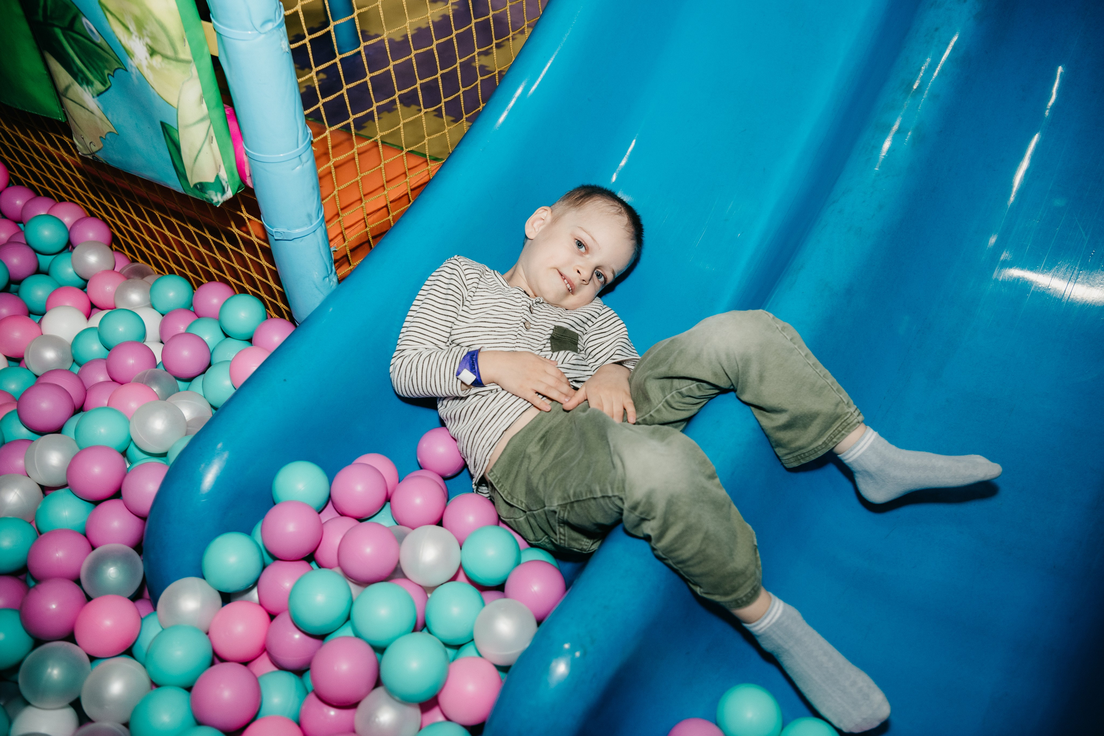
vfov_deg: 41.1
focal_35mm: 32
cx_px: 552
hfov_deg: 58.7
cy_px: 368
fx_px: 981
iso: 500
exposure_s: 1/160
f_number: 4
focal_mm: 32
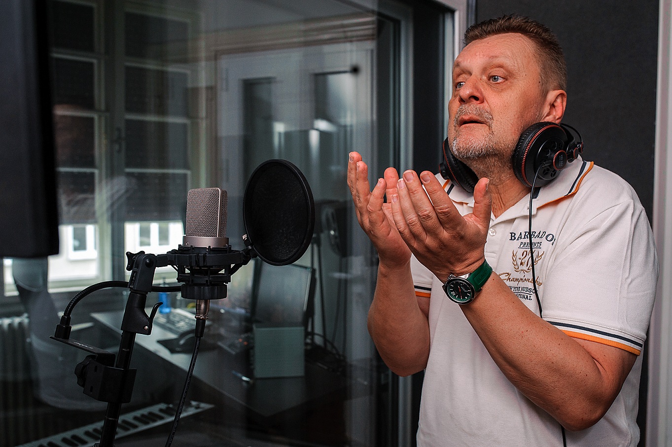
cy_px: 224
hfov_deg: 54.5
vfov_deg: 37.8
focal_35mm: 35
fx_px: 653
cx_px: 336
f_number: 6.3
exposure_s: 1/125
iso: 500
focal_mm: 35
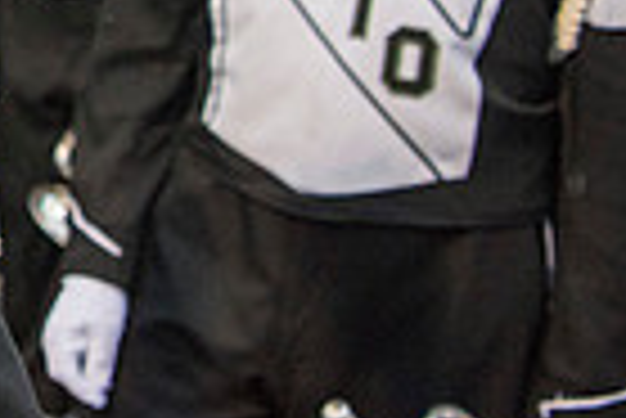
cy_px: -196
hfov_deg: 16.5
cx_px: -554
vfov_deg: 13.0
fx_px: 1741
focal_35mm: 100
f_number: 3.2
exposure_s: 1/800
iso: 2000
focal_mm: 24
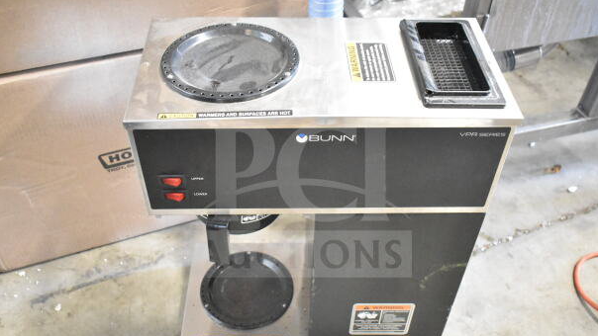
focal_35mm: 37
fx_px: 579
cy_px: 199
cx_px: 300
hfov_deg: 54.6
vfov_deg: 32.3
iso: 12800
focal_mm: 23
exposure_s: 1/40
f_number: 3.8
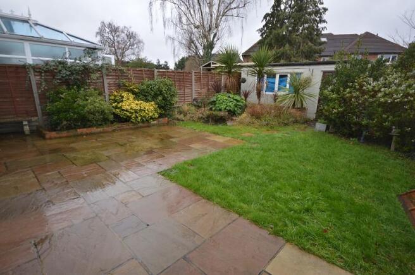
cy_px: 138
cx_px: 208
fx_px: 207
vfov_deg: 67.2
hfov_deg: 90.1
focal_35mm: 18
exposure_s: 1/200
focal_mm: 12
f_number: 4.5
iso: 800
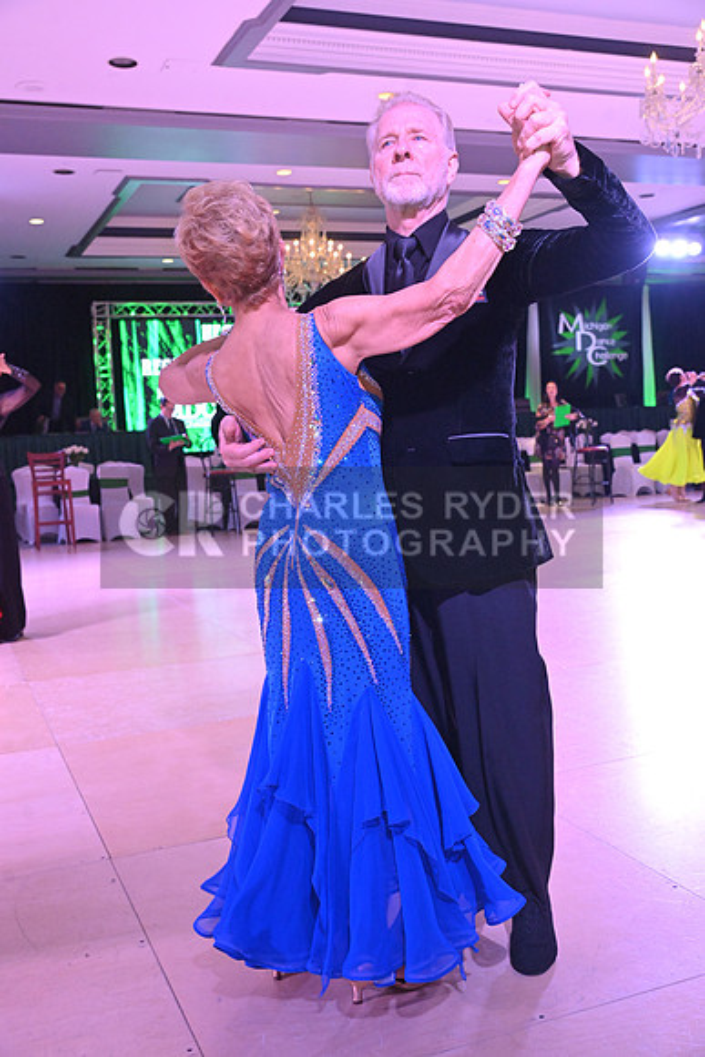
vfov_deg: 54.4
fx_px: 1027
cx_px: 352
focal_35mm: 35
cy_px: 528
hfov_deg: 37.9
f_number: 6.3
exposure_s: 1/320
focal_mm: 35
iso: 5000
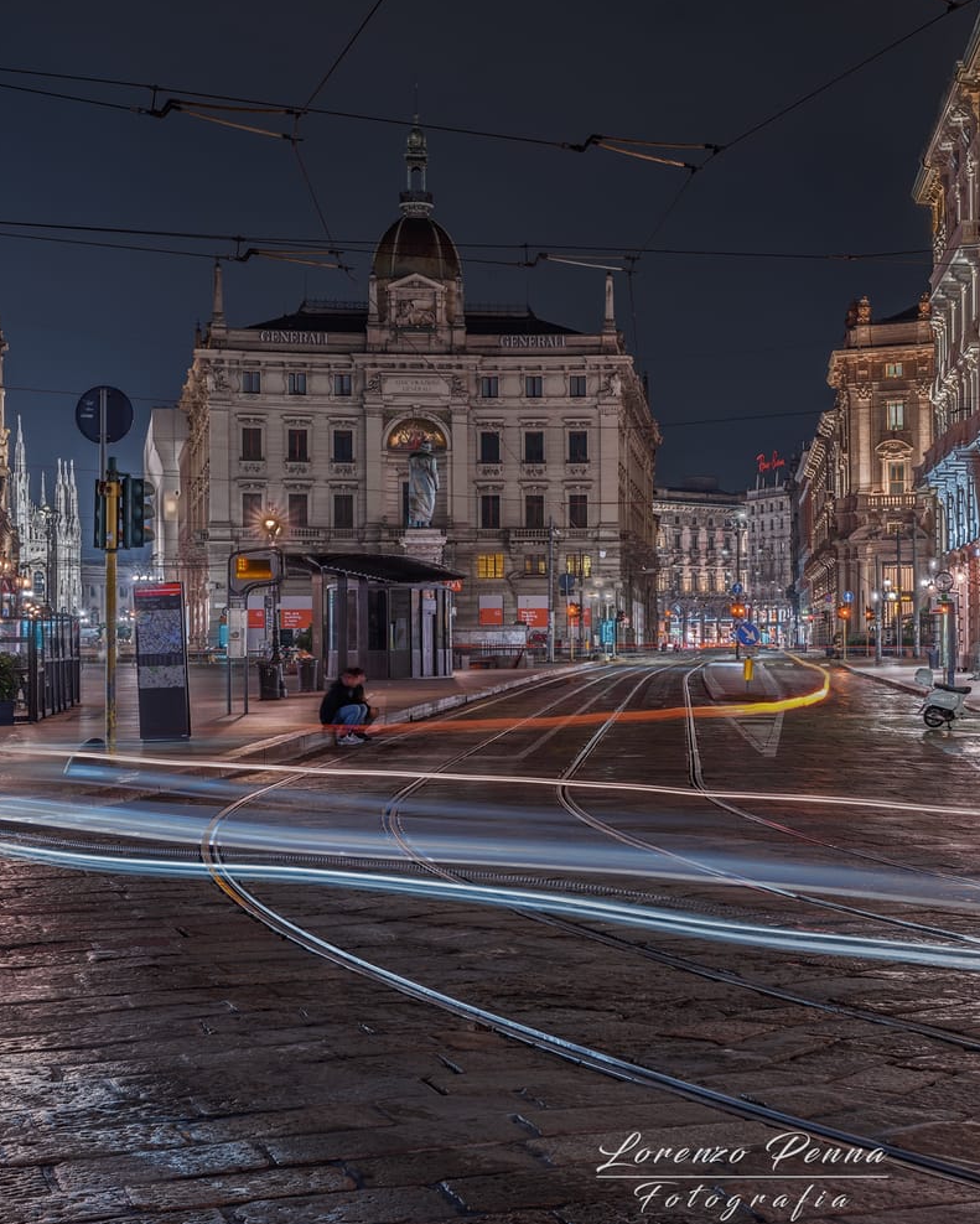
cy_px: 614
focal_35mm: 57
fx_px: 2066
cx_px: 742
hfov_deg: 26.3
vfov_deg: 33.0
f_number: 7.1
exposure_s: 30
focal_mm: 40
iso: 100
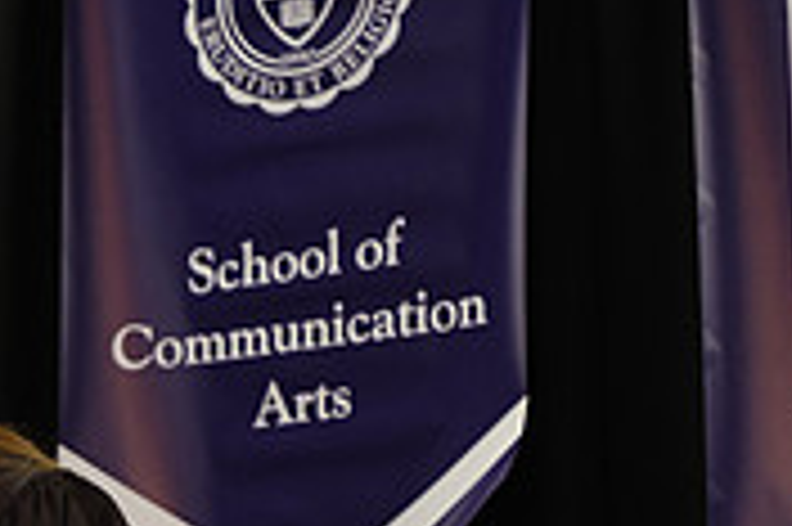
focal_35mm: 211
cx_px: -356
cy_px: 717
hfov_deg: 9.5
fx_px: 4638
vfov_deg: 6.4
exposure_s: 1/125
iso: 1250
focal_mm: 42.7
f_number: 4
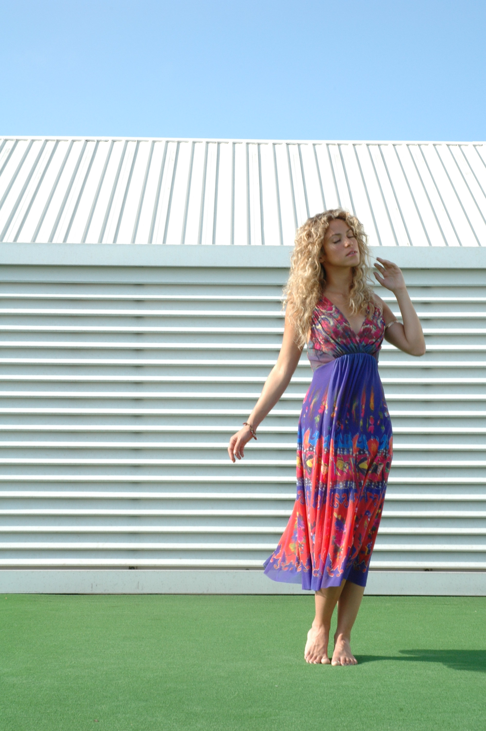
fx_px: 1339
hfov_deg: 20.6
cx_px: 243
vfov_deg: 30.5
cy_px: 366
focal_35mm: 66
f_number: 16
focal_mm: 44
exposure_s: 1/60
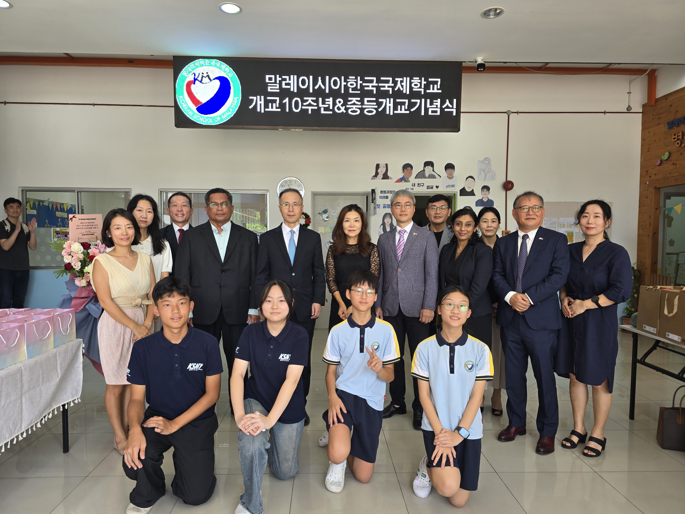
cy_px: 257
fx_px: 455
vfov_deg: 58.9
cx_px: 342
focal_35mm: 23
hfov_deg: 73.9
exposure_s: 1/53
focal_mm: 6.3
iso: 32
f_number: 1.7
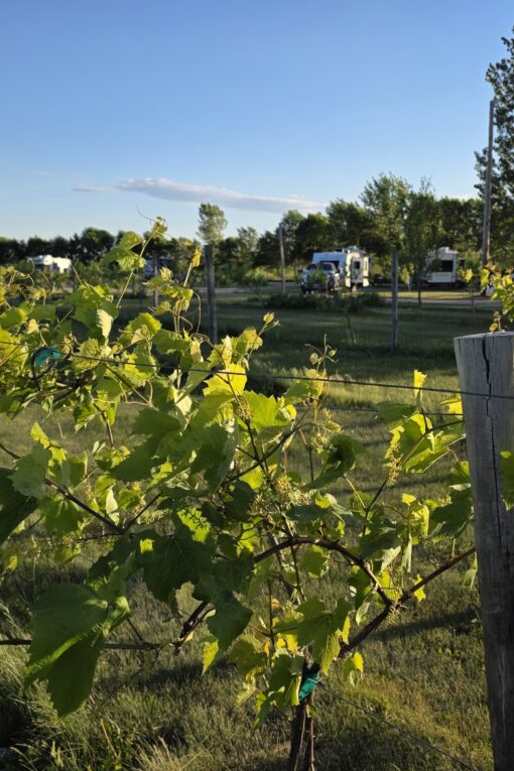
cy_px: 386
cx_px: 289
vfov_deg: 58.7
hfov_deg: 41.0
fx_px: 685
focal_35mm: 32
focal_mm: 6.3
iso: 80
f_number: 1.7
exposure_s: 1/2537
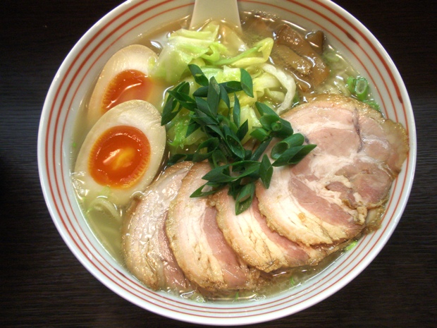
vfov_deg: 38.7
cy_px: 164
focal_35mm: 37
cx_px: 218
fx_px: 467
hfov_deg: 50.1
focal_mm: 6.6
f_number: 3.5
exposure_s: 1/25
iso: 100
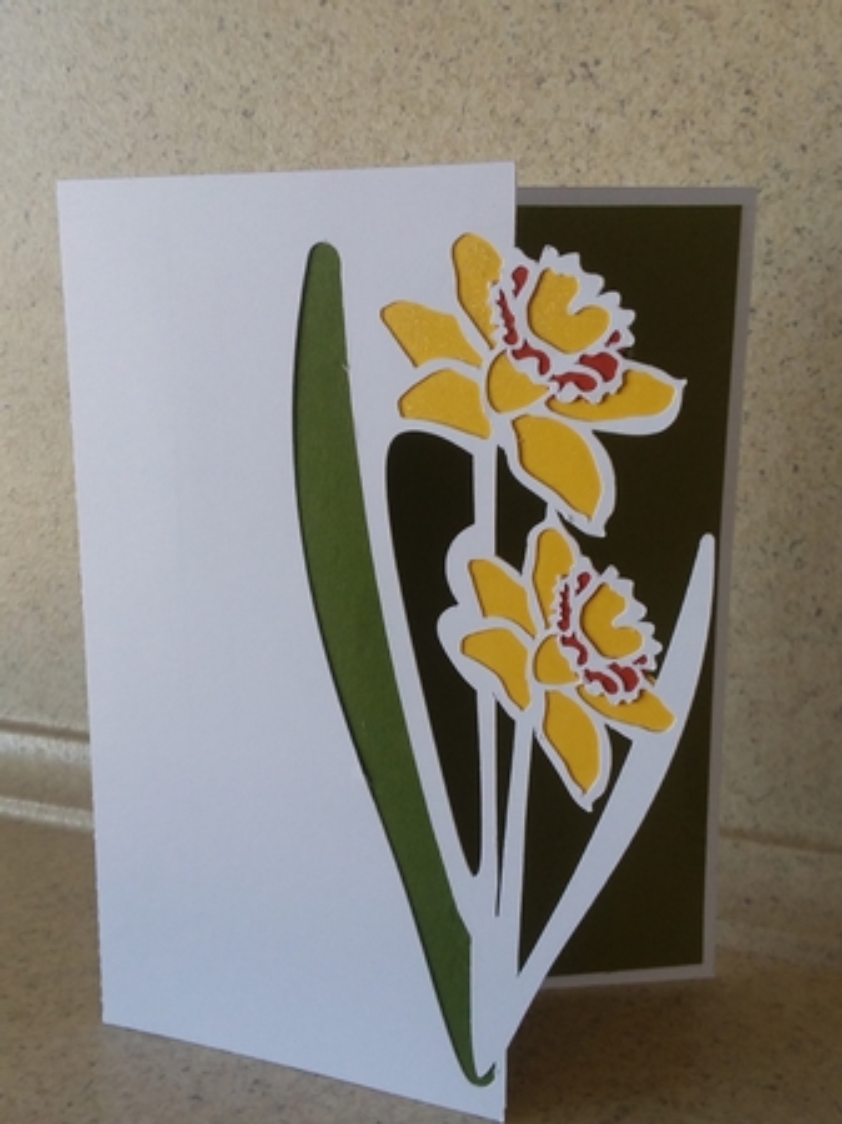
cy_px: 562
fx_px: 876
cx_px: 421
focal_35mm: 27
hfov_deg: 51.3
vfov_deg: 65.4
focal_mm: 2.91
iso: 64
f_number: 1.9
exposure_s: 1/120
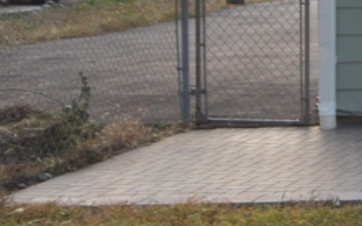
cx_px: 1038
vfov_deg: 8.2
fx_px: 1559
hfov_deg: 10.2
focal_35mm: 158
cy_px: -61
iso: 125
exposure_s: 1/125
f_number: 5.6
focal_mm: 17
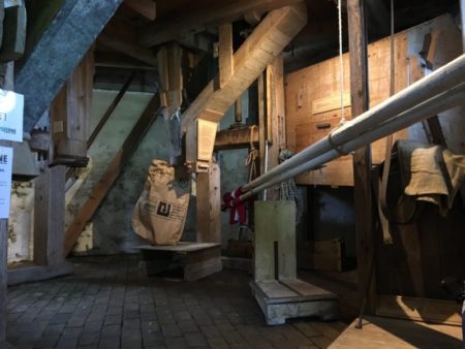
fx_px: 390
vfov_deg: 48.3
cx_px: 232
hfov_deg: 61.6
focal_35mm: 29
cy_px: 174
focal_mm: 4.15
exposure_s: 1/20
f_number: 2.2
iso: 200
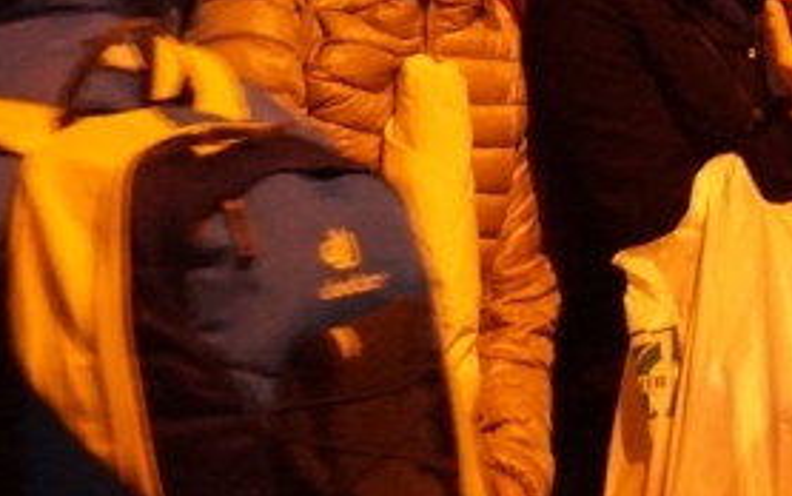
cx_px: 1342
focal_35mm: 282
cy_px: 13
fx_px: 6089
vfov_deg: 4.7
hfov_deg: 7.3
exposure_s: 1/80
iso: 4000
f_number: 5.6
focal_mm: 50
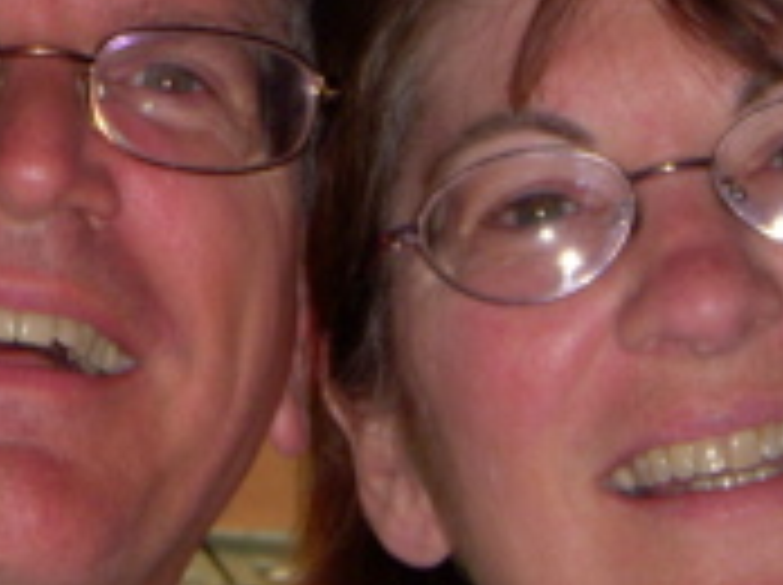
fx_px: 4857
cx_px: 338
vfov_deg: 6.9
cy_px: 466
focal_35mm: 215
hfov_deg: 9.2
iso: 100
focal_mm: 11
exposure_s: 1/50
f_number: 3.7
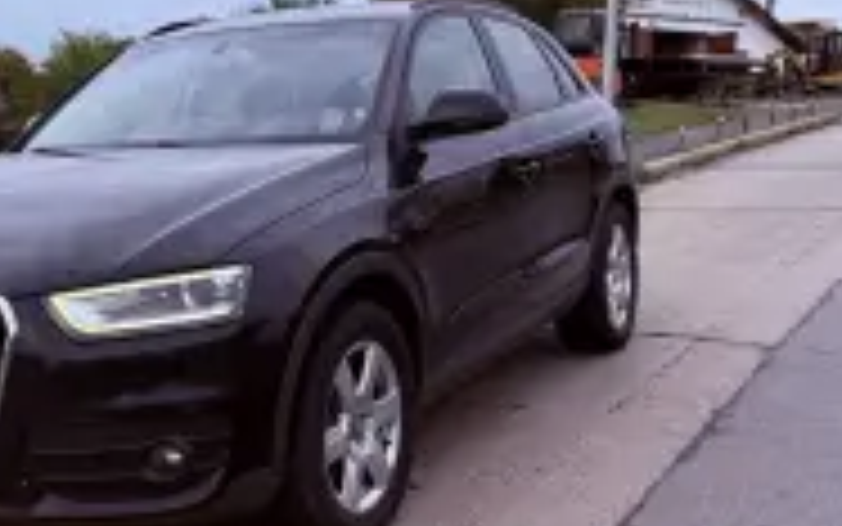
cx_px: 194
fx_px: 1125
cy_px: 301
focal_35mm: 49
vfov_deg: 26.3
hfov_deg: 39.7
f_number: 1.78
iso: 80
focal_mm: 6.76
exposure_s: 1/822
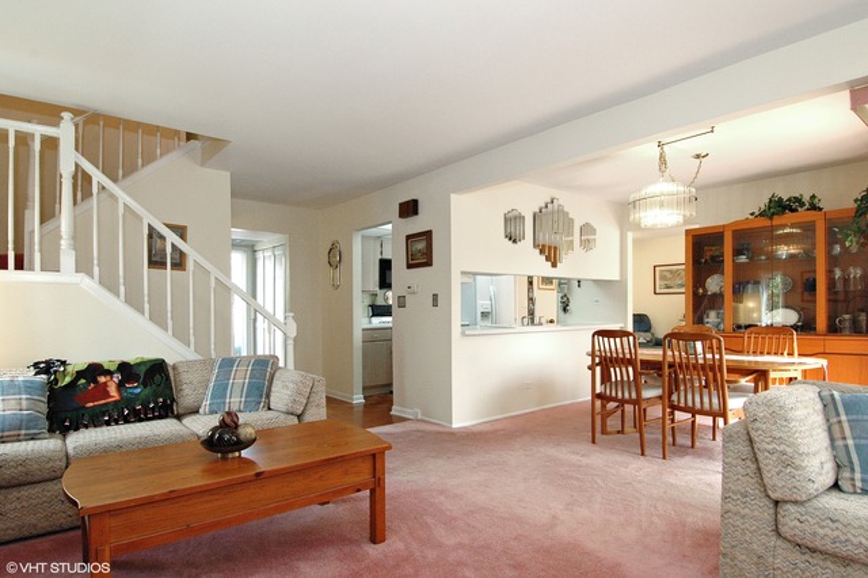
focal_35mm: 36
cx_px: 434
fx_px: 868
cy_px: 289
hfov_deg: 53.2
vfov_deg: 36.8
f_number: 8
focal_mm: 24
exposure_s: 1/30
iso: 800
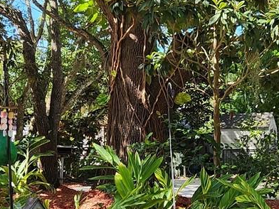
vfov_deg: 27.5
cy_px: 92
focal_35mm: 53
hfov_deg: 35.9
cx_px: 179
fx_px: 427
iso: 50
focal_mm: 2.2
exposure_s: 1/286
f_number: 2.2
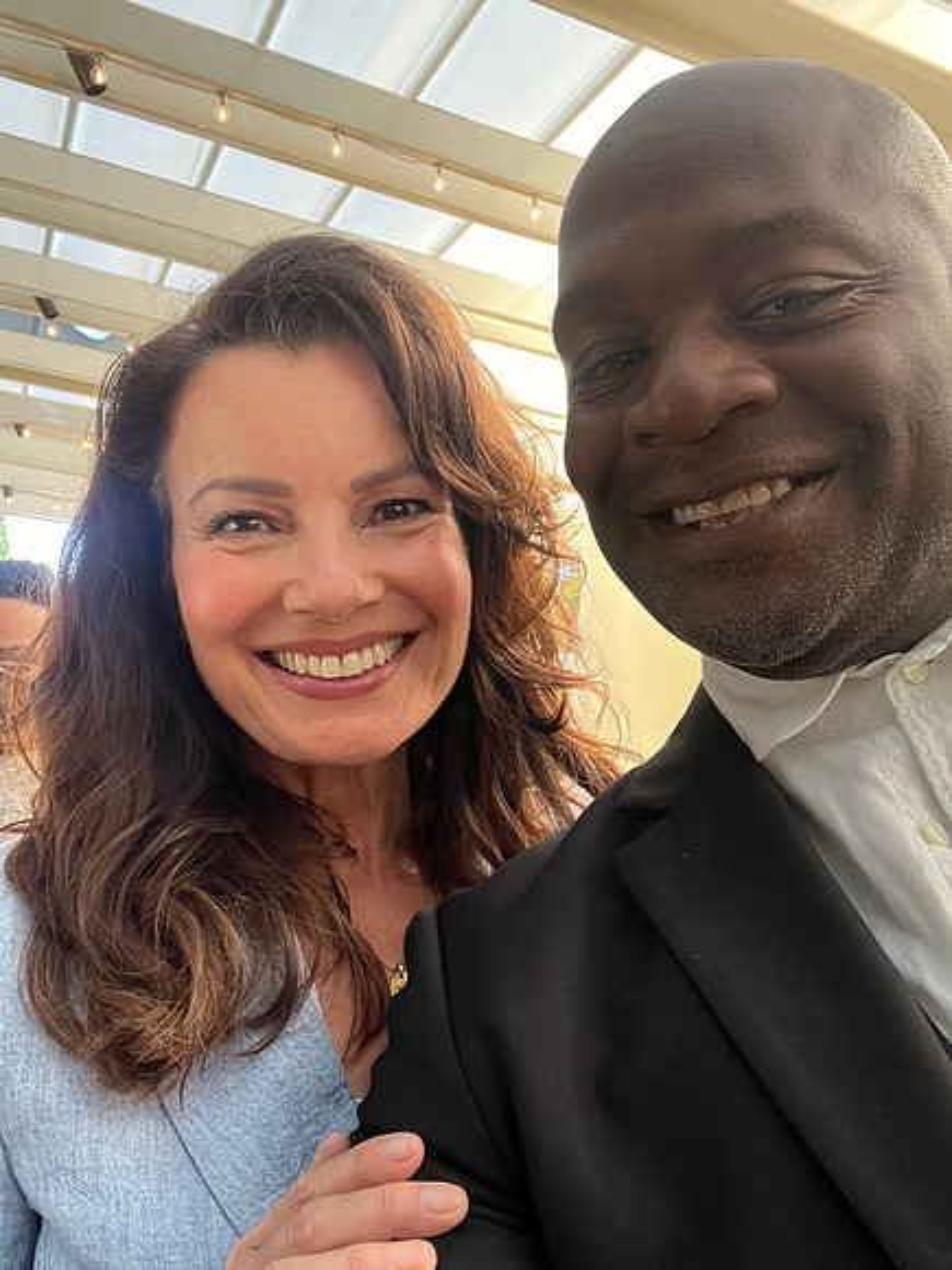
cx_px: 476
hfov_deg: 46.8
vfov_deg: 60.0
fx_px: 1100
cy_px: 635
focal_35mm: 30
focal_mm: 2.71
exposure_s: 1/60
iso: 160
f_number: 2.2
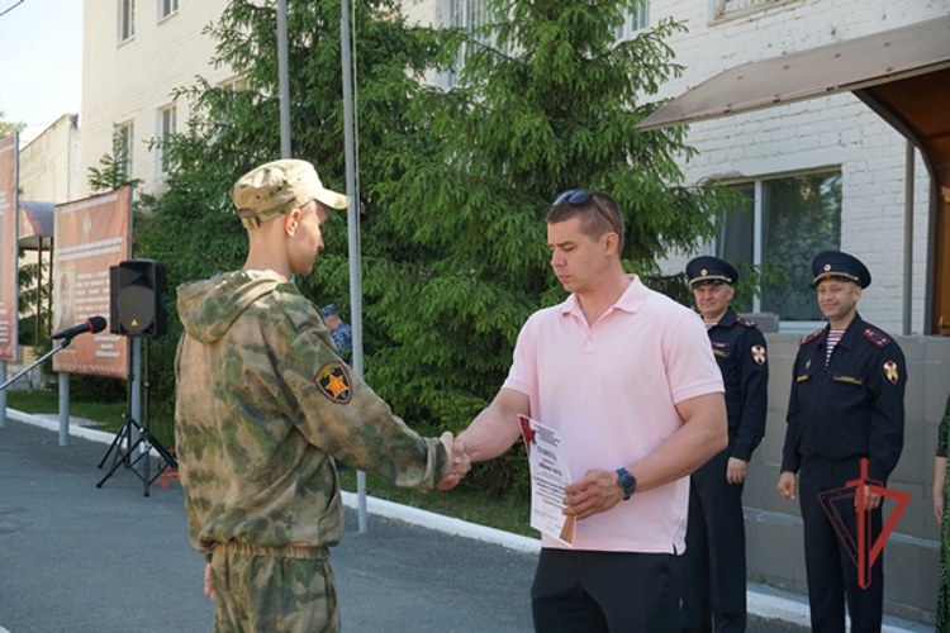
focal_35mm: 54
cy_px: 316
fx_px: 1425
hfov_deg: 36.9
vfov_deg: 25.1
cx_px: 475
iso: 100
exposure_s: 1/160
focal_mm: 36
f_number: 4.5
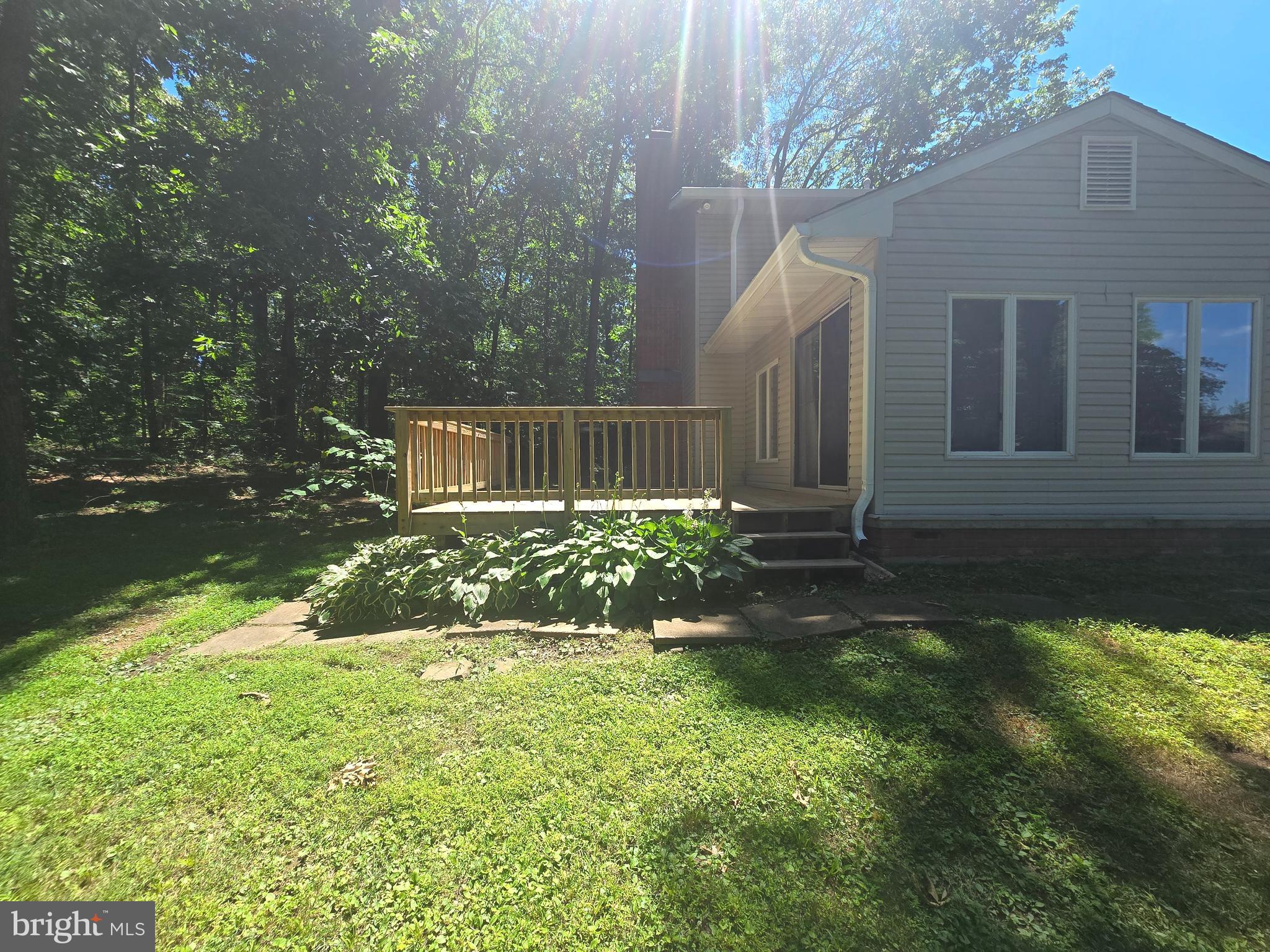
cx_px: 635
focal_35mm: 13
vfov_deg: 89.9
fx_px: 477
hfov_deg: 106.2
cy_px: 476
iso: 50
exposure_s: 1/834
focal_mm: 2.2
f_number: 2.2
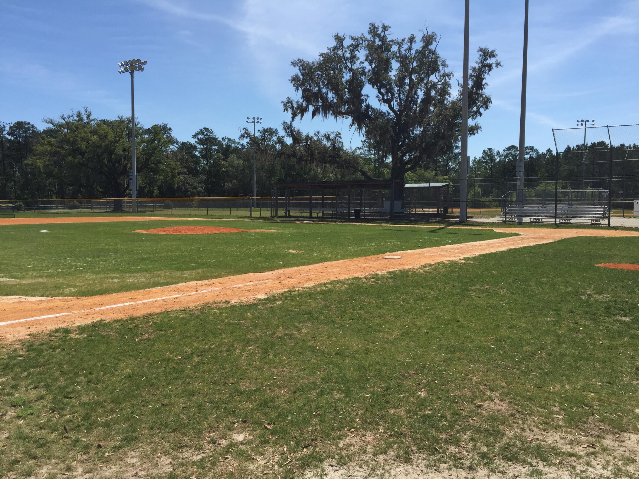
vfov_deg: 48.2
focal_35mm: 29
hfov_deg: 61.7
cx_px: 320
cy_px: 240
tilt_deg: -5.1
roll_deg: -0.6
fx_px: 535
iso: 32
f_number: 2.2
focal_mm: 4.15
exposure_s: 1/2639
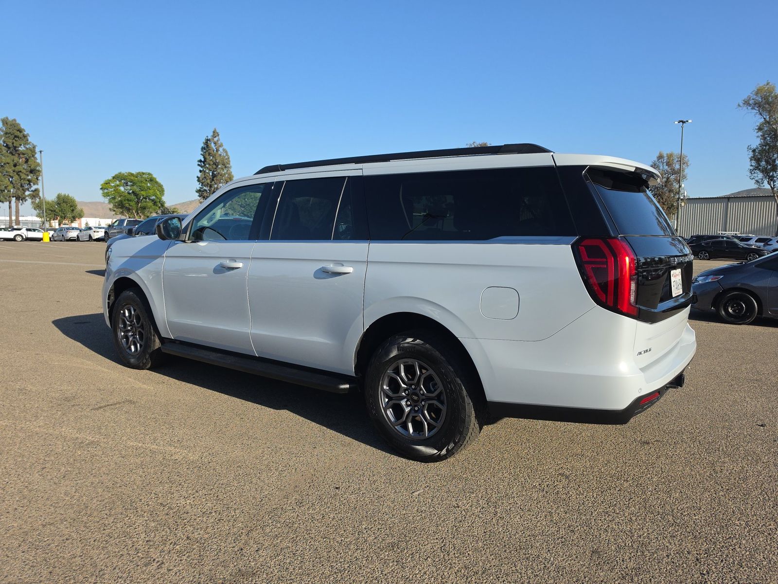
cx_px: 389
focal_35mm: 23
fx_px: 517
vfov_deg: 58.9
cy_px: 292
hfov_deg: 73.9
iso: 64
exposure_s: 1/4235
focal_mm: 6.5
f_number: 1.4
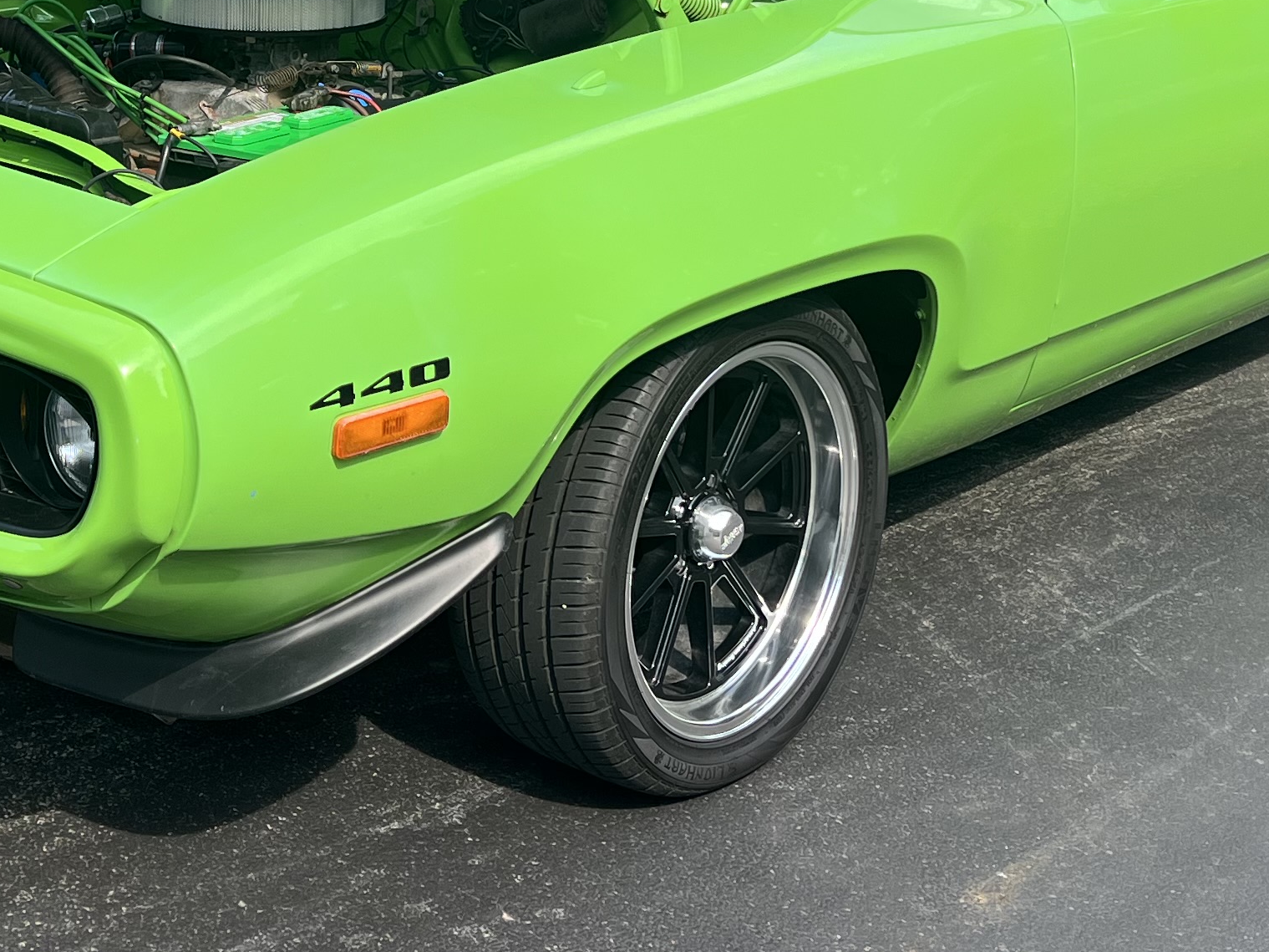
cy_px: 128
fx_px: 2529
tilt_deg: -16.6
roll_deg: +3.1
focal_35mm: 69
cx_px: 476
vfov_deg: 20.9
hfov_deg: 28.1
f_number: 1.5
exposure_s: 1/1089
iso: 50
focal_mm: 5.7
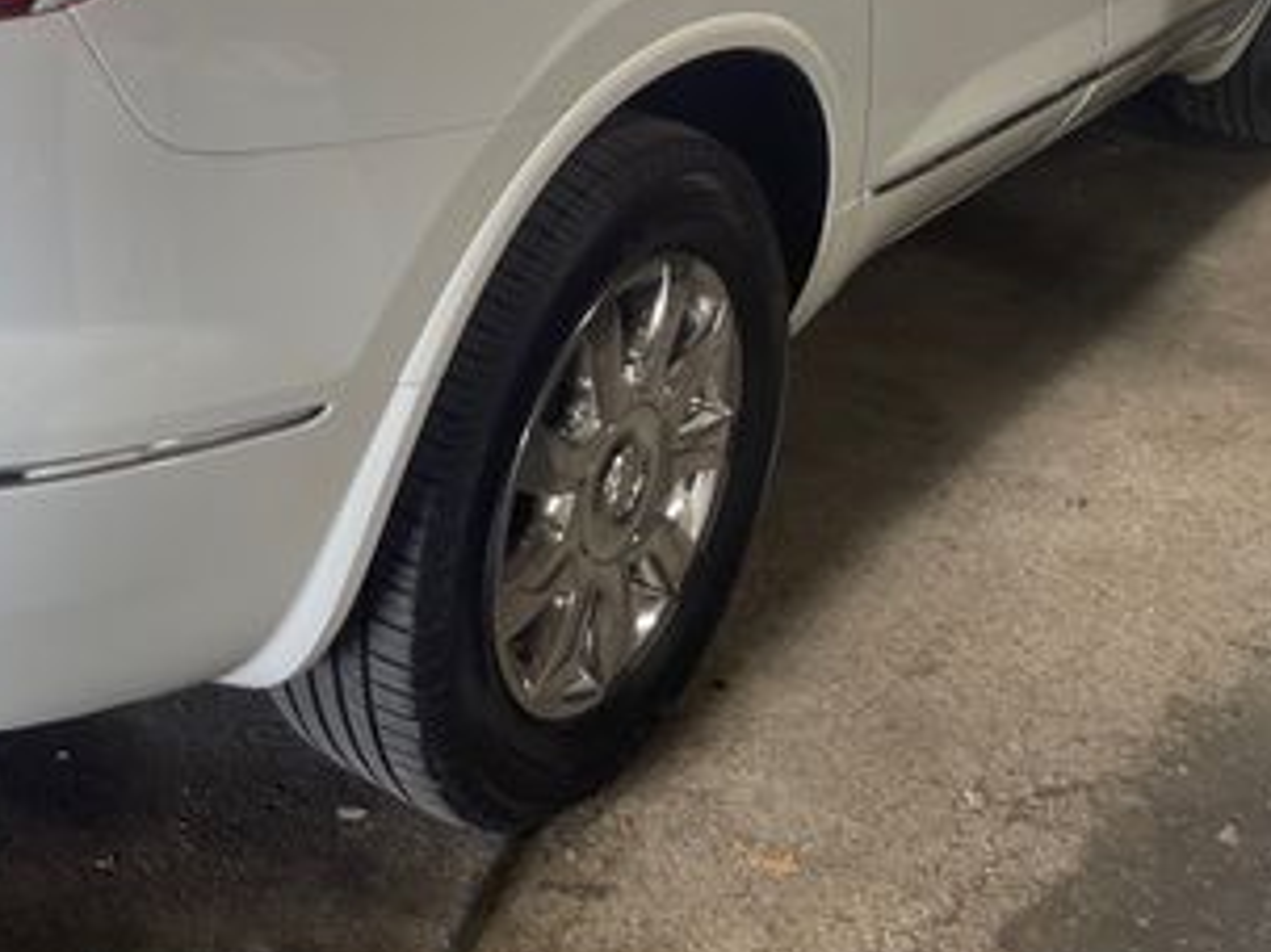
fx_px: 2019
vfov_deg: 25.3
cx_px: 281
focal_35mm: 55
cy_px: 8
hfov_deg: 34.0
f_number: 1.6
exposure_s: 1/60
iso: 80
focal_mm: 5.1
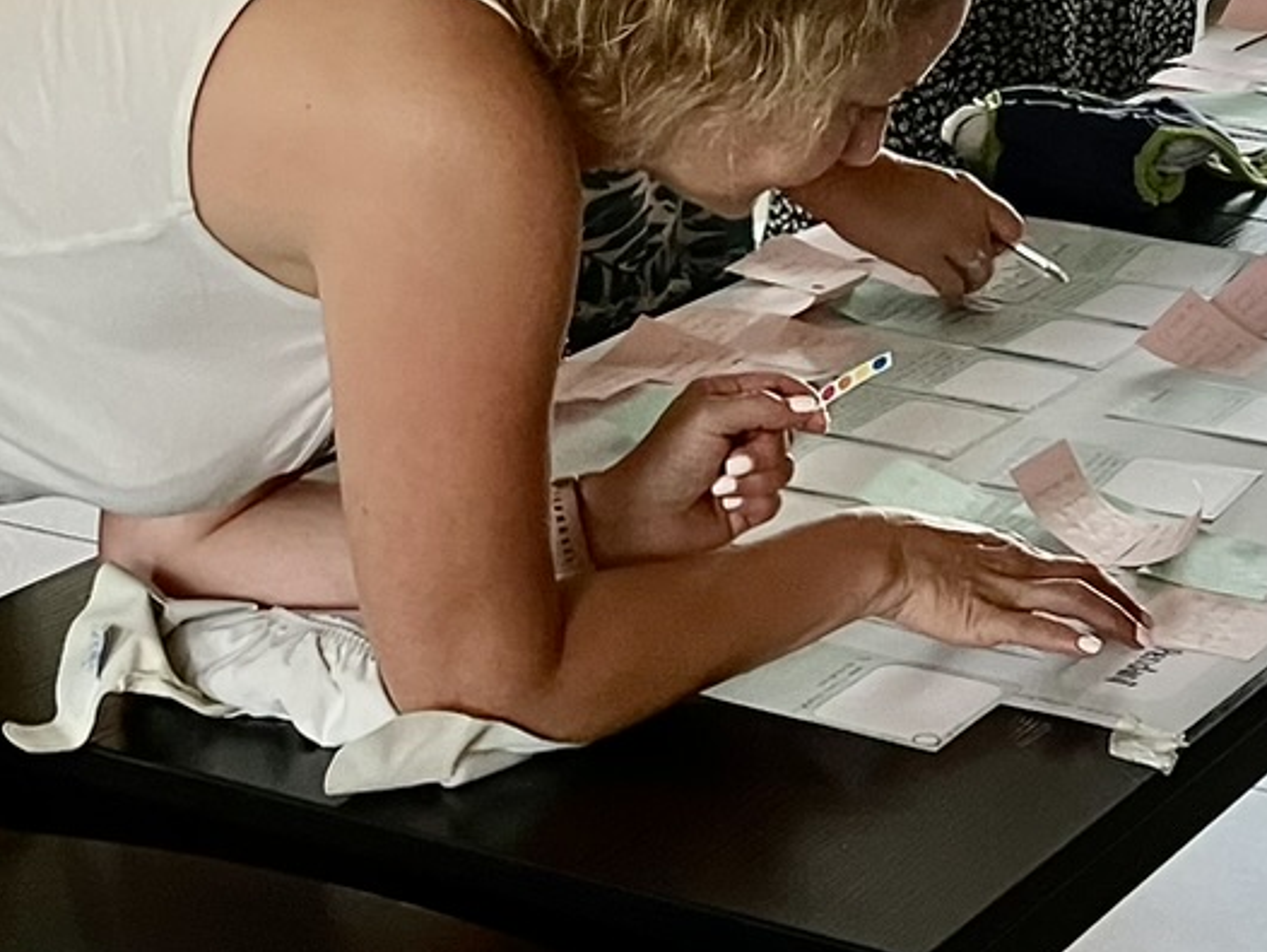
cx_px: 903
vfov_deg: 13.1
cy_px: -294
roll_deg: -1.8
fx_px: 3991
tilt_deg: -6.7
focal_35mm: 109
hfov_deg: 18.0
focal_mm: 3.99
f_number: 1.8
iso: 160
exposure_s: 1/60
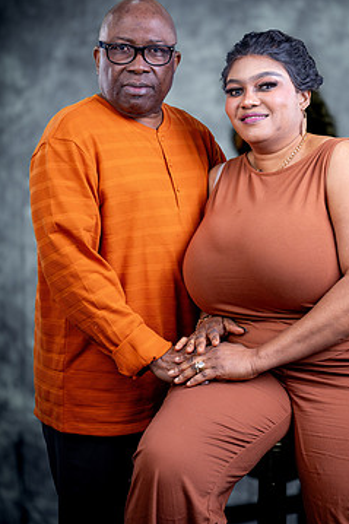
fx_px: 1150
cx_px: 216
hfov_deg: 17.2
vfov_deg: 25.7
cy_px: 228
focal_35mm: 79
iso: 125
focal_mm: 63
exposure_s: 1/200
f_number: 10
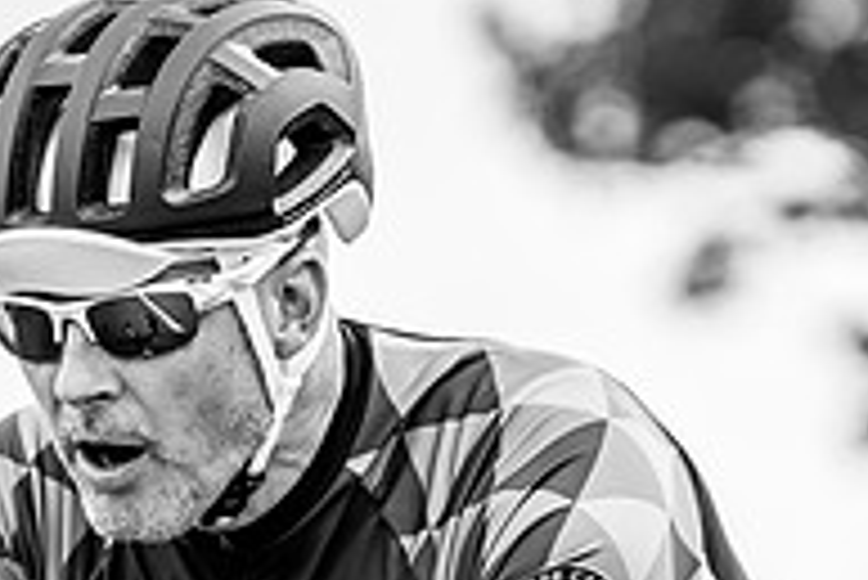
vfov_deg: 2.9
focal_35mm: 481
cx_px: 435
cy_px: 601
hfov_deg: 4.3
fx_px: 11606
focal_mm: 129
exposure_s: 1/1250
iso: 200
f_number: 3.2
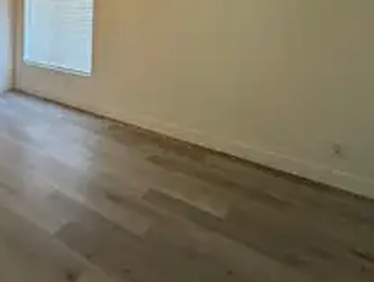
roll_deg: -0.6
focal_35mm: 27
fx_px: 292
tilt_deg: -4.8
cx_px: 101
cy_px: 29
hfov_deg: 62.1
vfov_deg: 46.5
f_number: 2.2
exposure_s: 1/120
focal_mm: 2.22
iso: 100
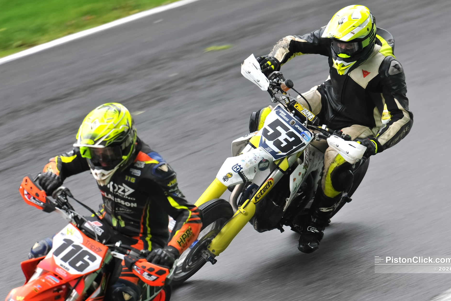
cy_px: 155
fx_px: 4009
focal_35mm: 320
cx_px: 231
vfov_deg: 4.3
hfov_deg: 6.4
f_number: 5.6
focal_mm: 300
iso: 450
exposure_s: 1/250
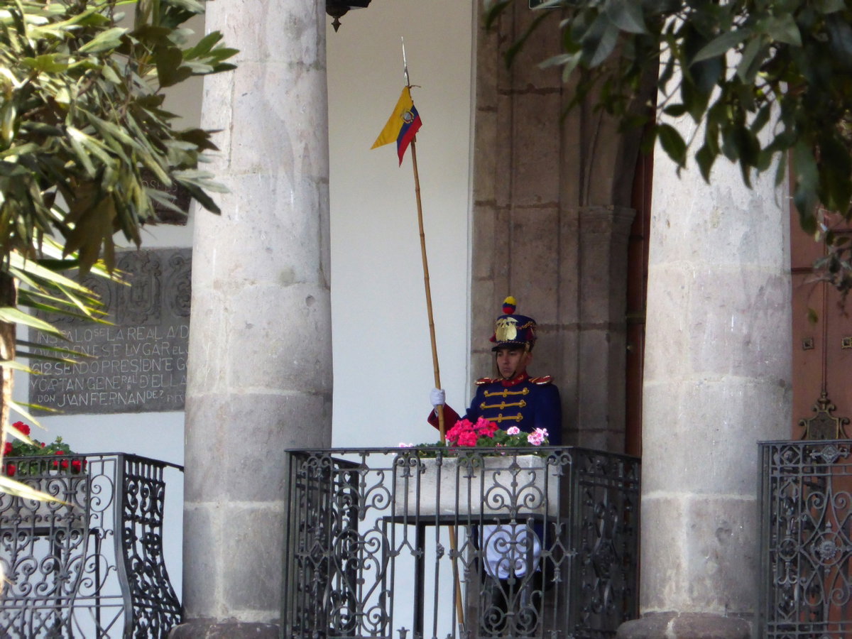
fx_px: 8811
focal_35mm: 358
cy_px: 320
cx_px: 426
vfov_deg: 4.2
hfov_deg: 5.5
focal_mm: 57.7
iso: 640
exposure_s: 1/320
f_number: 5.9
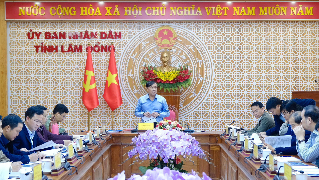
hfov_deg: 31.9
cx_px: 166
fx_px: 558
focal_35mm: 66
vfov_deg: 18.2
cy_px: 107
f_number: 4
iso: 2500
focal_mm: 39.3
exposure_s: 1/250
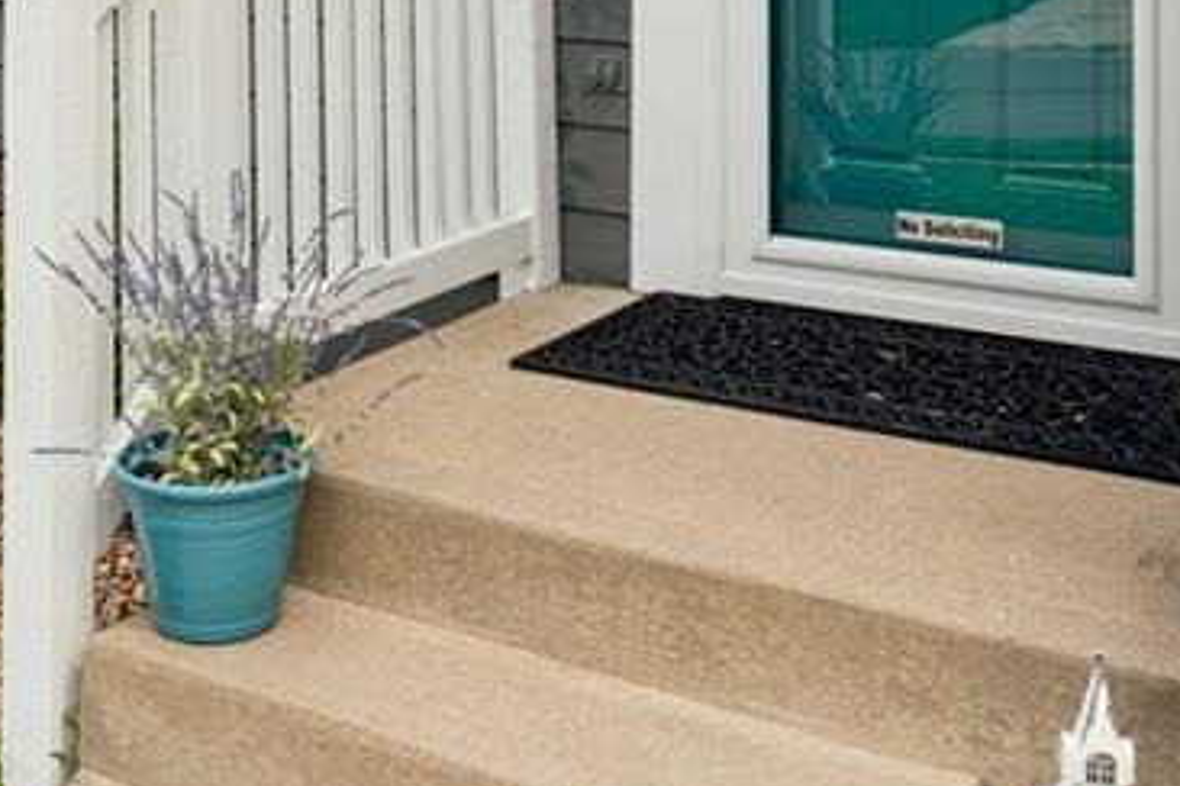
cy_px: -180
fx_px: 1890
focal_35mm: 58
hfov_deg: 34.5
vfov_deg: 21.6
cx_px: 467
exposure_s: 1/20
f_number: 22
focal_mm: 20.6
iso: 100
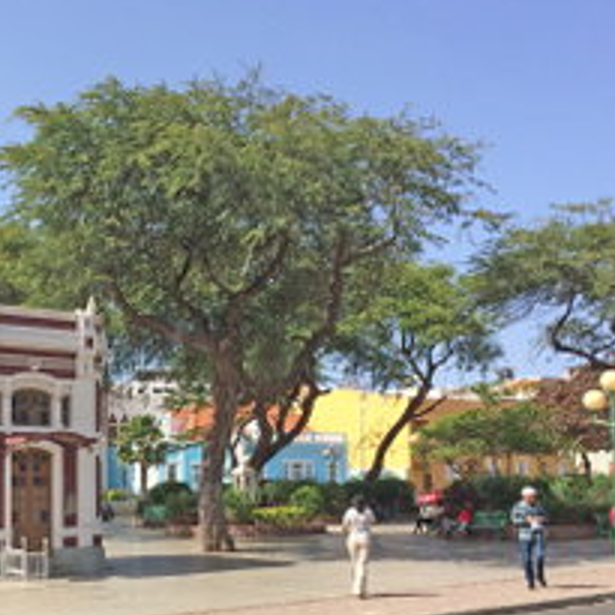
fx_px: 1005
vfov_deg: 33.6
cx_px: 117
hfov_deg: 33.0
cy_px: 432
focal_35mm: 50
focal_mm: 4.15
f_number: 2.2
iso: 32
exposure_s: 1/1709
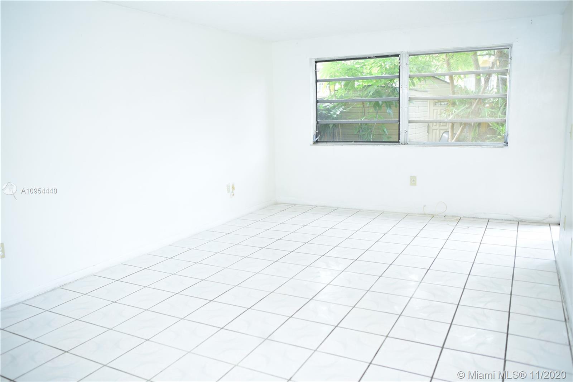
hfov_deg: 65.5
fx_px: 446
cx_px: 286
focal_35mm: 28
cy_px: 191
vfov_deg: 46.4
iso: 320
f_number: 2.5
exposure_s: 1/100
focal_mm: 28
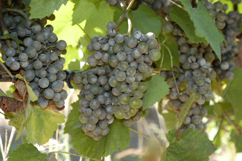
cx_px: 121
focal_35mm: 90
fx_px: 604
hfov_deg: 22.6
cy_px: 80
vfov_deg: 15.2
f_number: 5.6
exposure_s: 1/180
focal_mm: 60
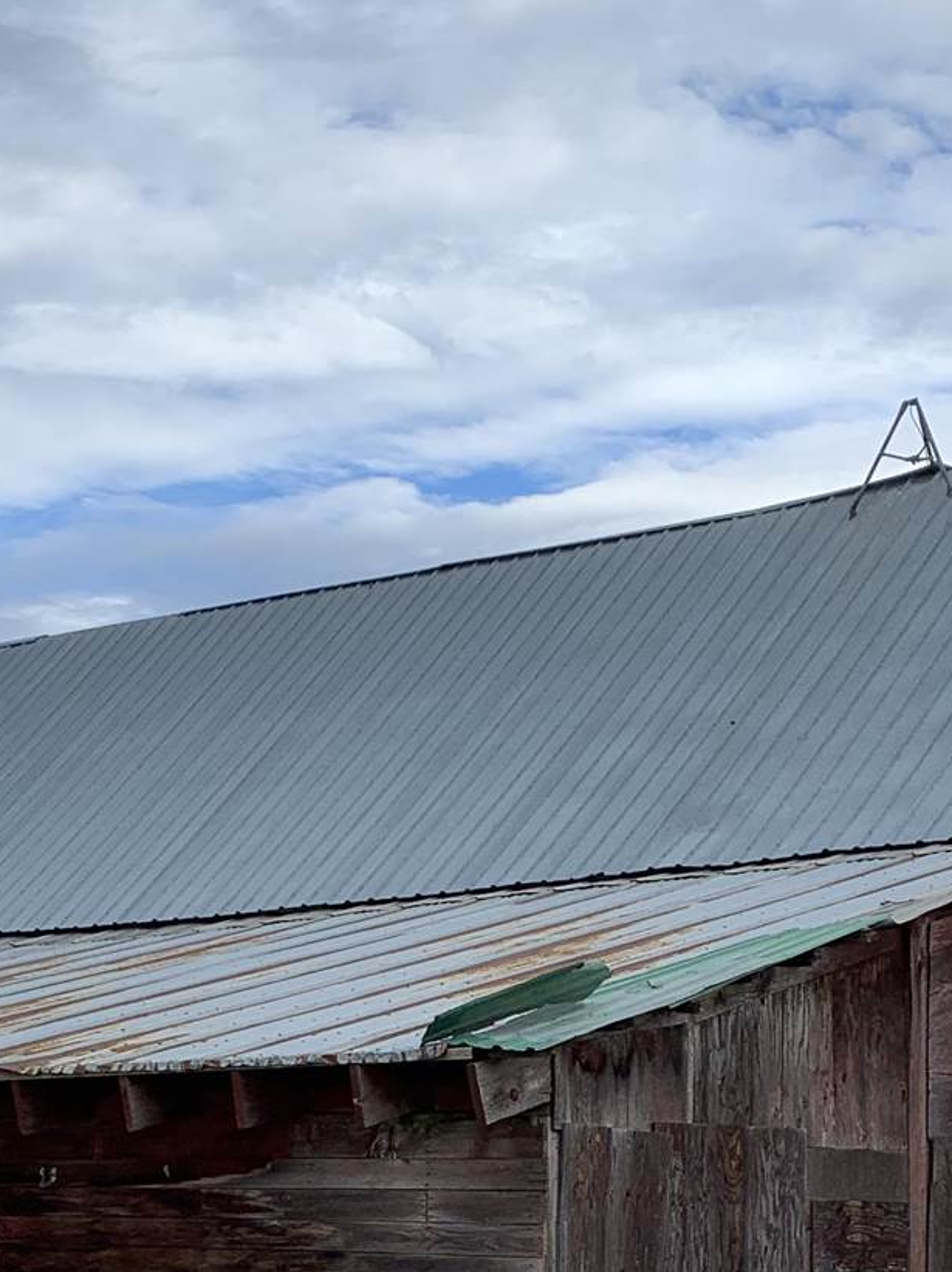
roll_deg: +0.0
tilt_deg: -2.6
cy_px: 1252
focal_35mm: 73
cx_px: 314
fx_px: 2679
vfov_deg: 25.5
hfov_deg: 20.1
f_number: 1.8
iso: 25
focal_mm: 4.25
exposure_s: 1/1447
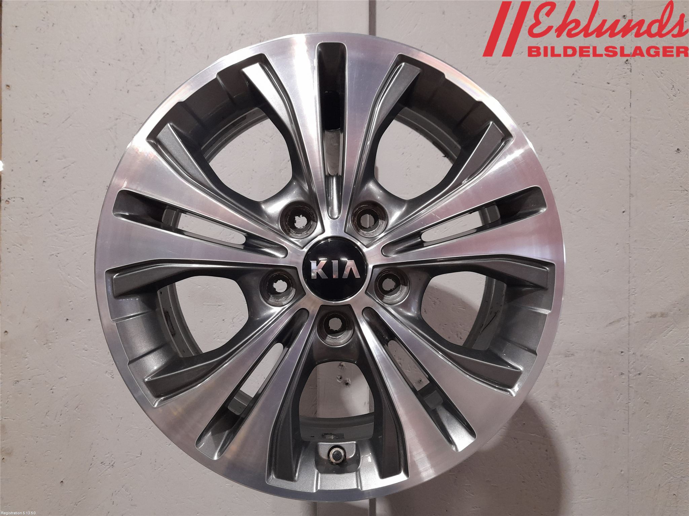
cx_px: 344
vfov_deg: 54.9
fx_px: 498
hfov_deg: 69.4
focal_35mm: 25
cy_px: 258
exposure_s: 1/50
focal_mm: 4.6
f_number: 2
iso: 250
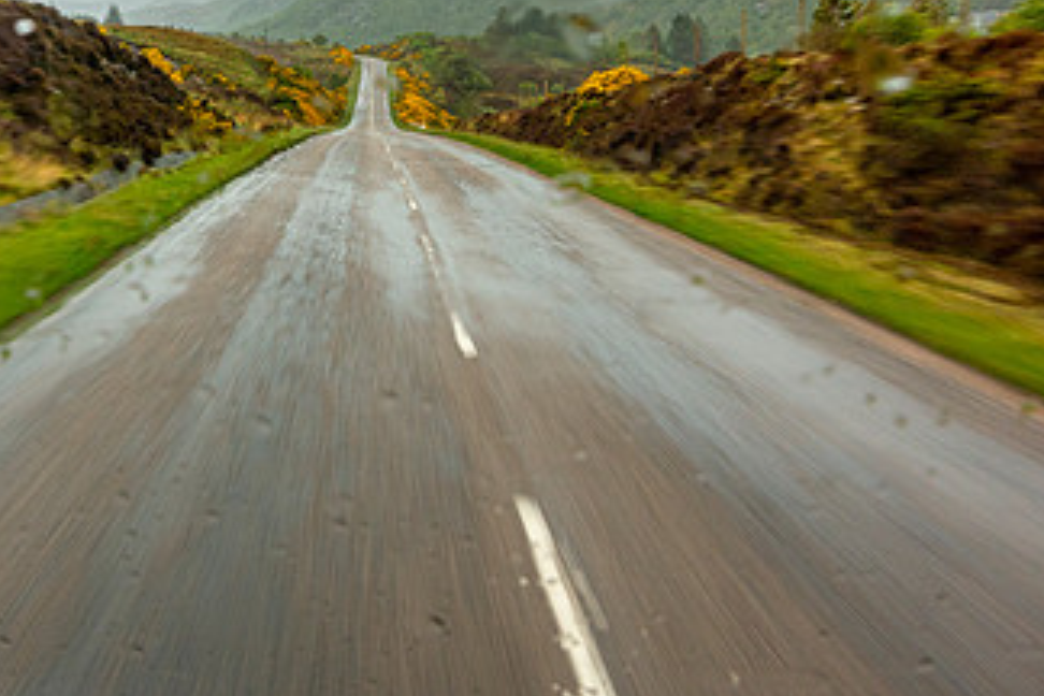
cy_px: 89
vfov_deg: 30.0
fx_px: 1247
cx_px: 280
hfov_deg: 44.2
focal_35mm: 43
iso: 125
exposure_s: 1/30
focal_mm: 8.8
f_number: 8
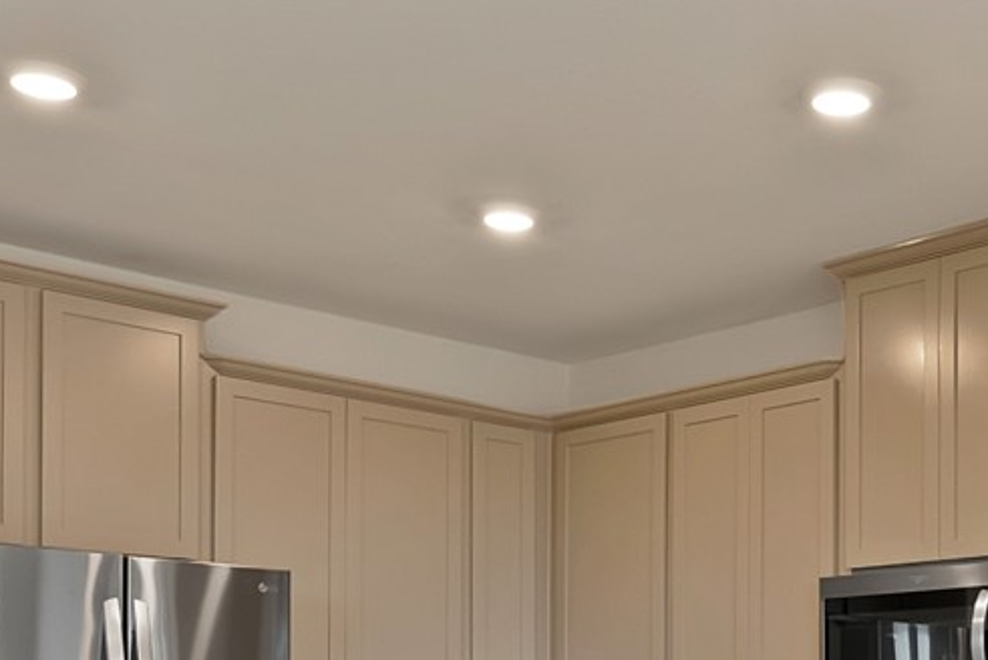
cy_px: 749
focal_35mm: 57
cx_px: 877
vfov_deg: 22.3
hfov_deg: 33.3
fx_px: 1565
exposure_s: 1/2
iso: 640
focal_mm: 14
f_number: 9
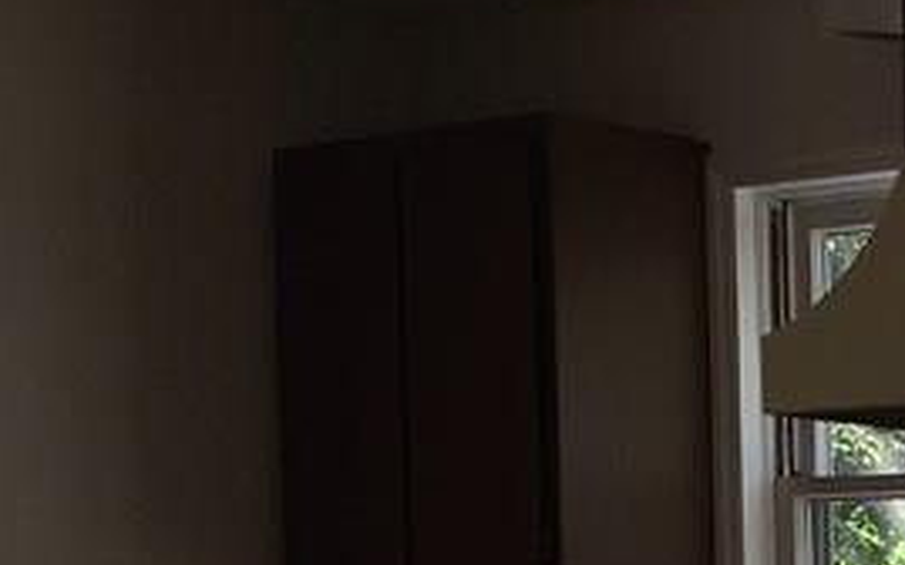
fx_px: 2885
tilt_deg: -3.4
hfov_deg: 15.5
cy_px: 873
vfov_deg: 10.7
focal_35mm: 117
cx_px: 1605
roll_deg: -1.4
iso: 32
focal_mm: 4.15
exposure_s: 1/130
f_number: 2.2
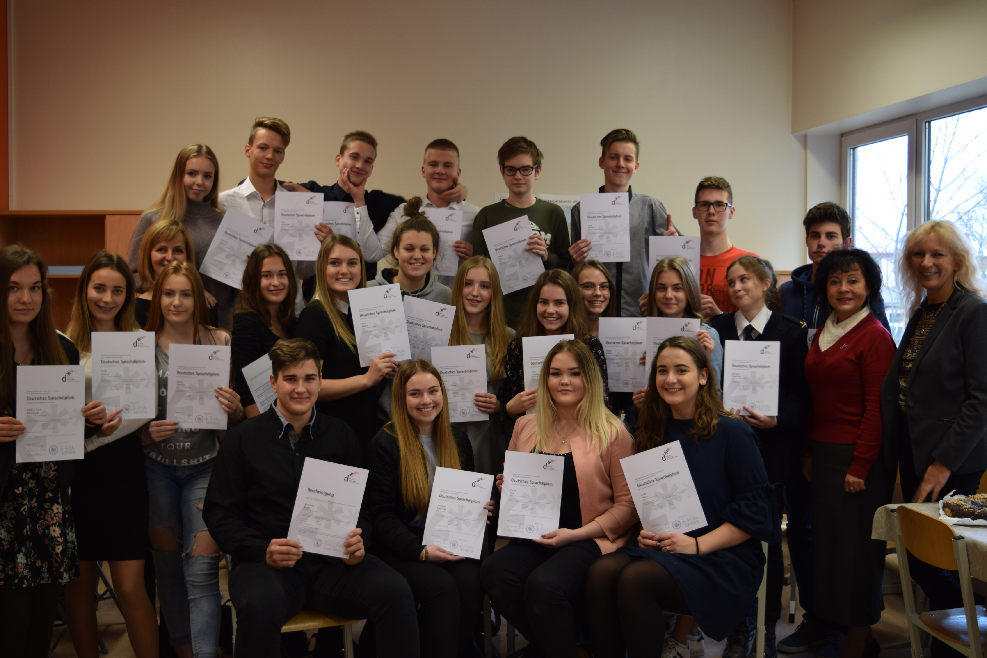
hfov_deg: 46.4
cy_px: 329
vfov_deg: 31.9
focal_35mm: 42
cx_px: 494
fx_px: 1151
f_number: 4.2
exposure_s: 1/13
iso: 100
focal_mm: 28
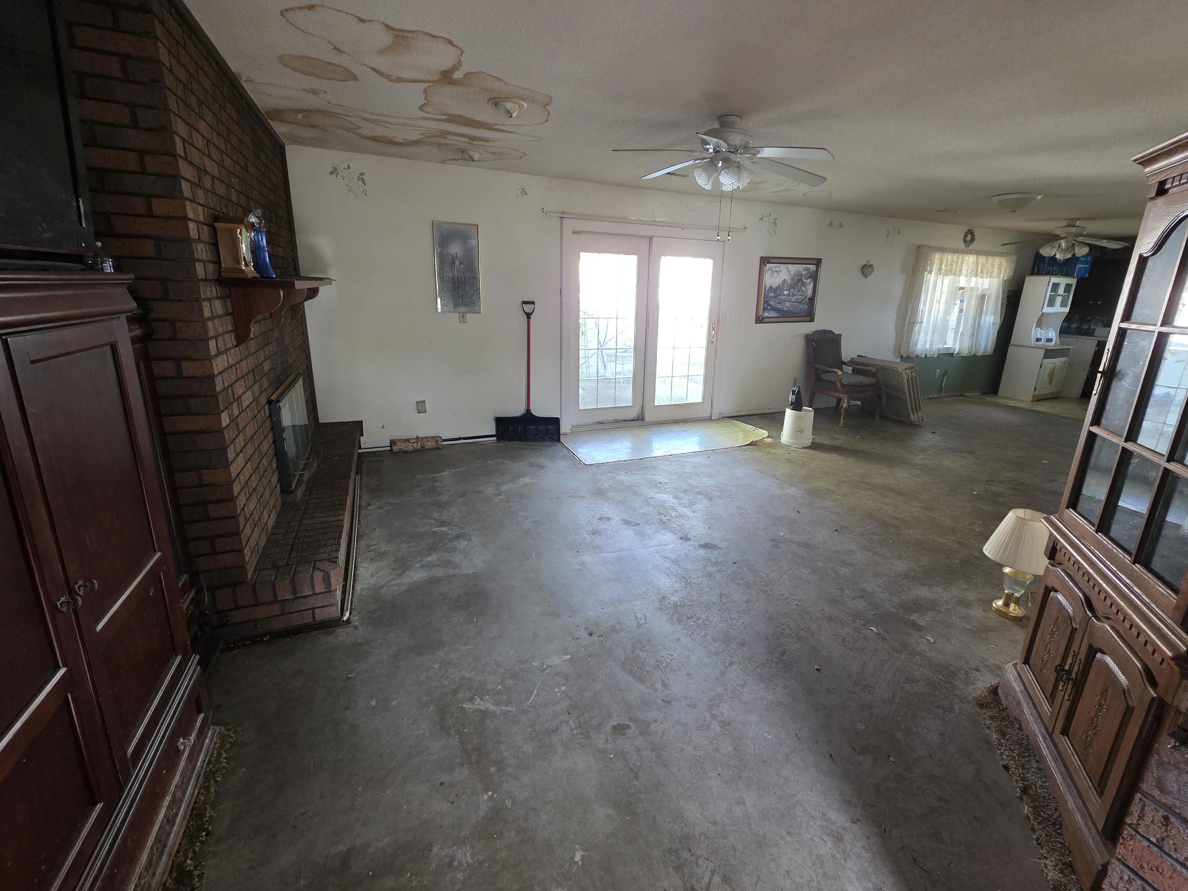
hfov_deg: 102.0
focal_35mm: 14
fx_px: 480
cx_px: 619
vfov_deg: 85.6
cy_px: 419
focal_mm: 2.2
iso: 500
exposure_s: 1/60
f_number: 1.9
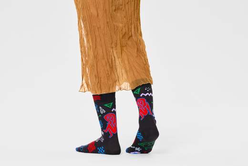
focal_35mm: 105
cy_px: 83
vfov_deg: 13.0
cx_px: 124
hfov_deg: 19.5
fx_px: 723
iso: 100
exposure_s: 1/125
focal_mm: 105
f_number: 11
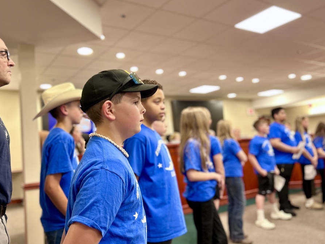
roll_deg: +3.9
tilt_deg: +5.7
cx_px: 140
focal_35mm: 30
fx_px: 282
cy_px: 119
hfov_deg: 59.7
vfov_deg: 46.8
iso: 100
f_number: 1.5
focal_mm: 5.7
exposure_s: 1/60
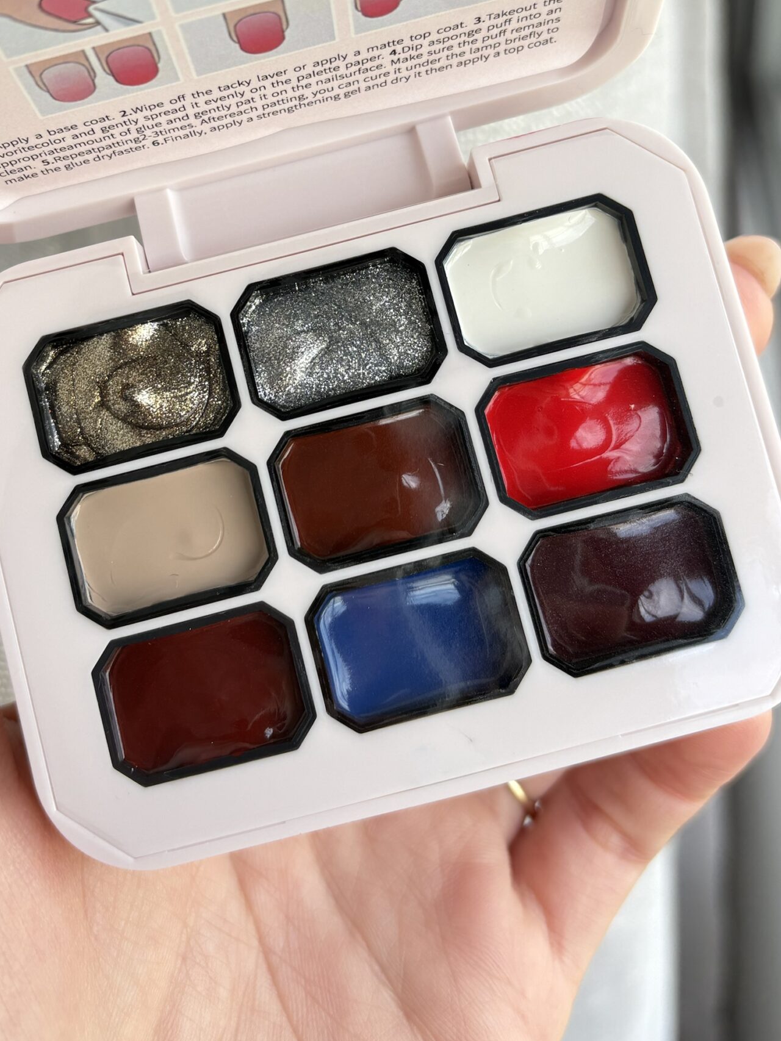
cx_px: 322
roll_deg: +7.0
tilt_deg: -30.9
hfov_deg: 36.7
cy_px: 342
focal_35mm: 39
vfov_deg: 47.0
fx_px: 1173
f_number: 1.6
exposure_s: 1/133
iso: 40
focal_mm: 5.96
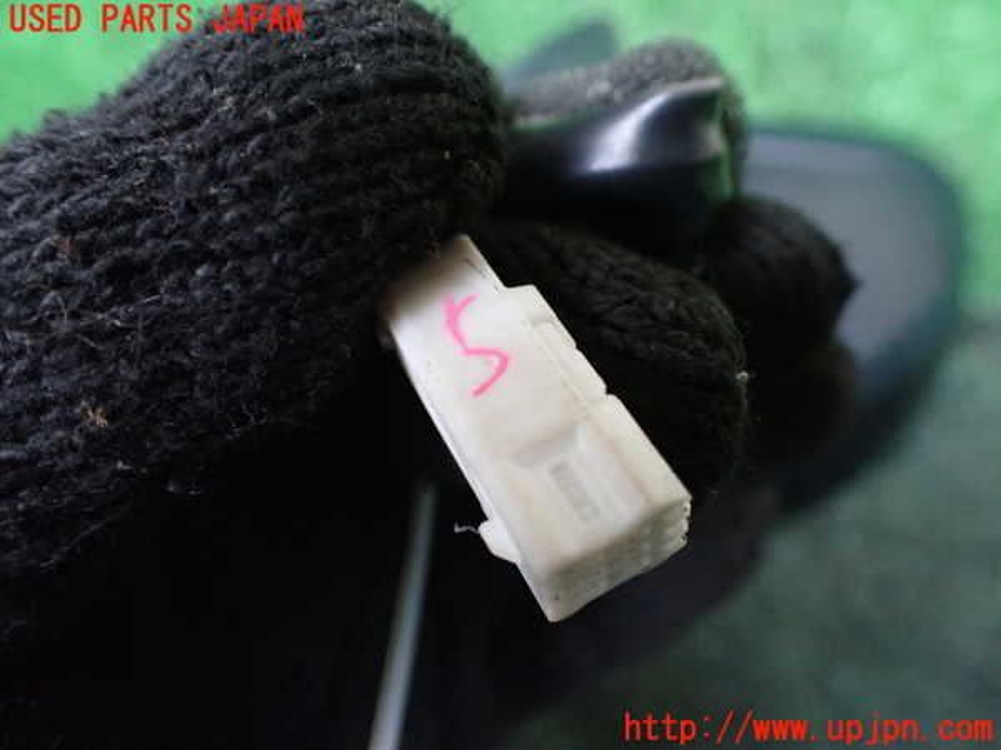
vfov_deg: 46.8
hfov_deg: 60.0
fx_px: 868
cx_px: 500
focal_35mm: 30
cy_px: 375
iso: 800
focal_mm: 5.4
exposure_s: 1/125
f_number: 2.3
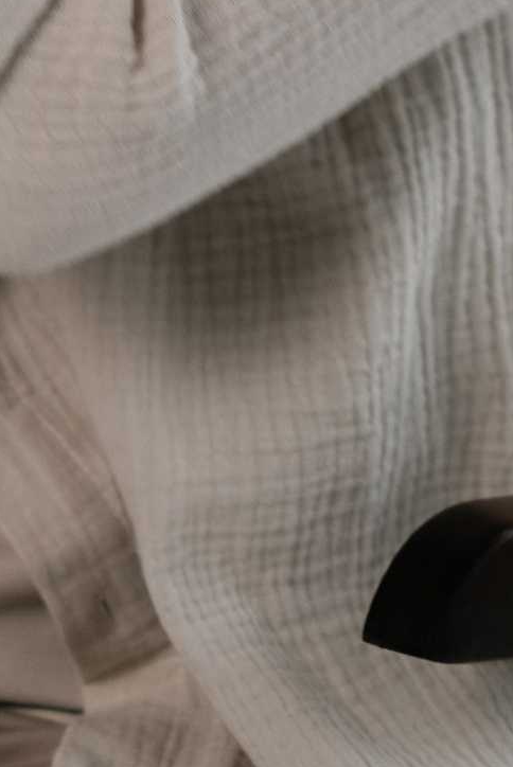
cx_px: -207
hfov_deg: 3.1
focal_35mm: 450
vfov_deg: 4.5
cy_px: -1182
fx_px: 9600
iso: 320
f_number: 2.5
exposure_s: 1/250
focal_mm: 85
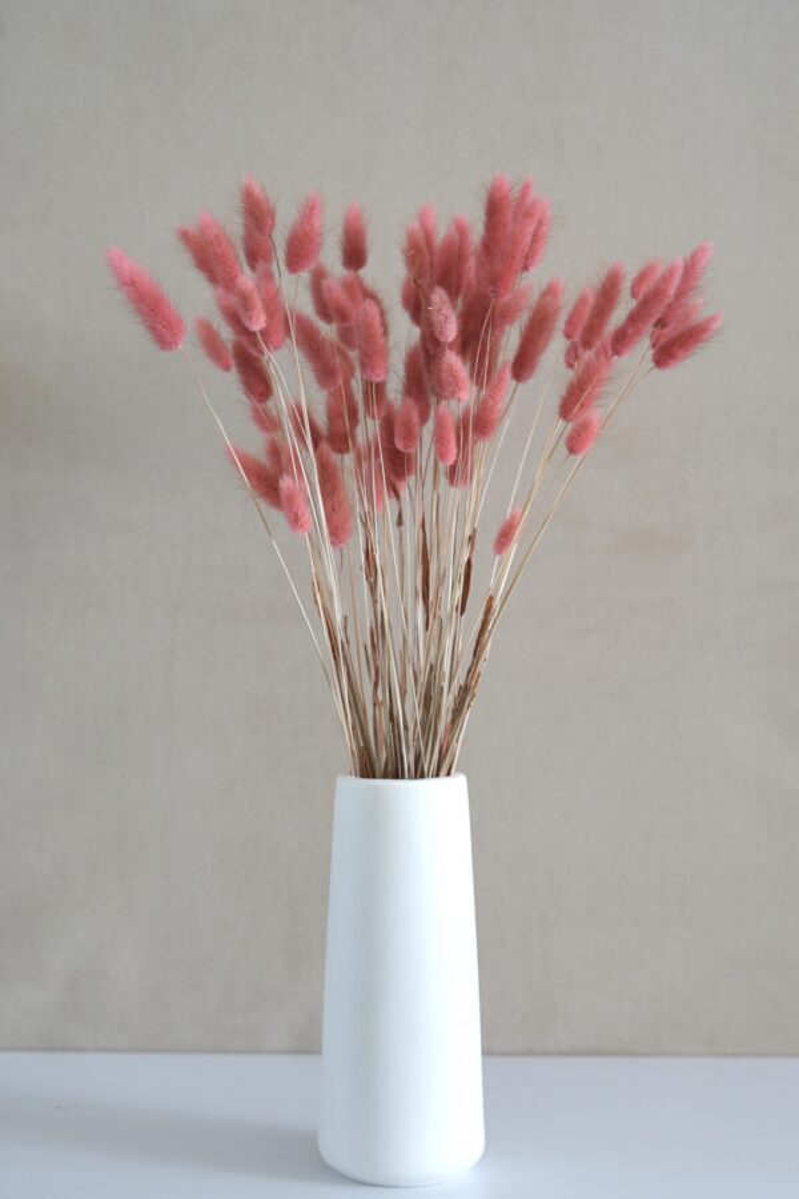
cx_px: 400
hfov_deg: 27.0
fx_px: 1664
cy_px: 600
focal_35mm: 50
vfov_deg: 39.6
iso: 100
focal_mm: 50
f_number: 3.5
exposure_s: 1/20
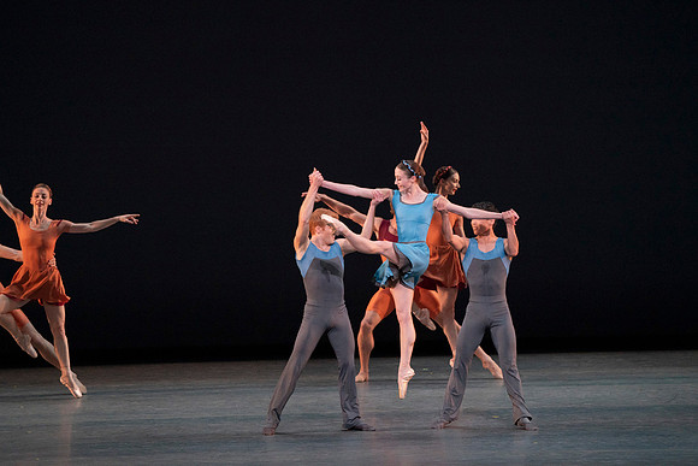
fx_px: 5197
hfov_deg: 7.7
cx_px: 349
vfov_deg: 5.1
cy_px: 233
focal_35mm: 268
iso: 6400
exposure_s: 1/400
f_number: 8
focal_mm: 268
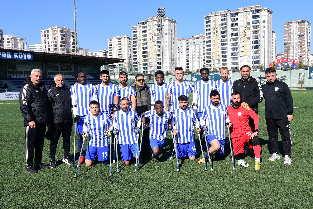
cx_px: 156
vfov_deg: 34.2
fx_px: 339
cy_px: 104
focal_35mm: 39
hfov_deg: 49.6
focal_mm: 26
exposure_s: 1/500
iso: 400
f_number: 11
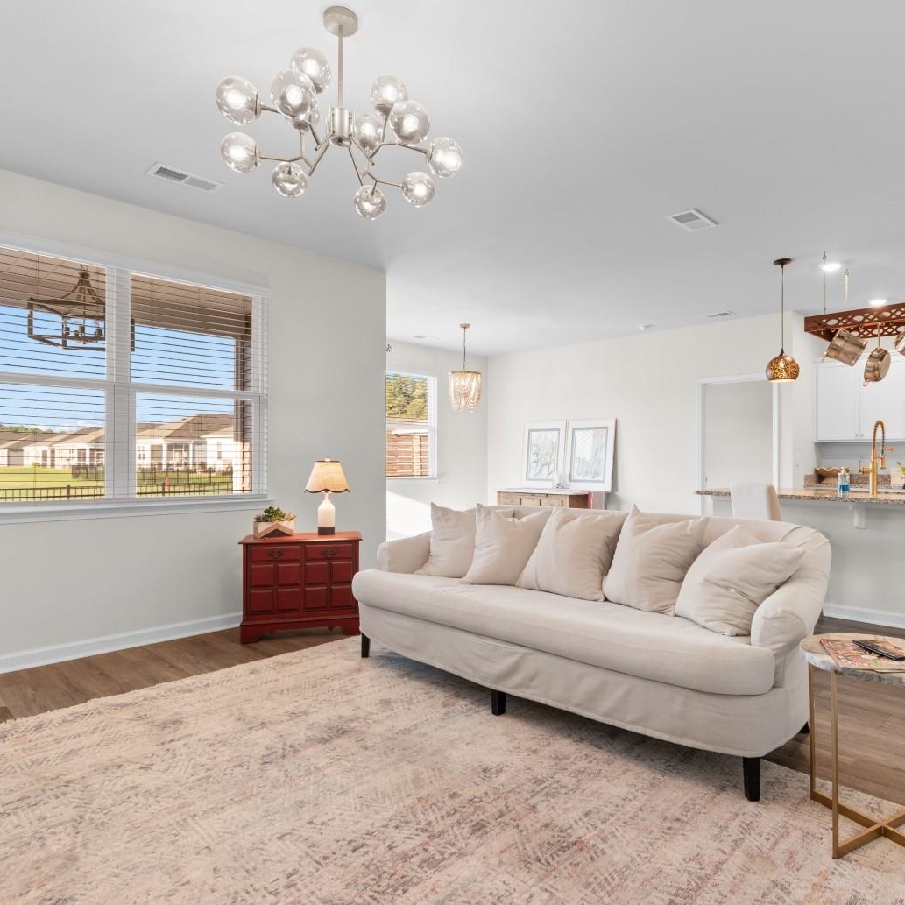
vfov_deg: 74.8
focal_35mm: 20
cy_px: 456
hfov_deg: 74.4
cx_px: 519
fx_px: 592
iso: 100
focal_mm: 10
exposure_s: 1/5
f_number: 4.5
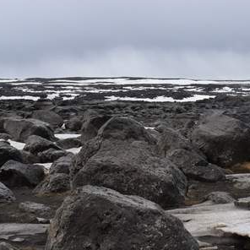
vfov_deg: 18.7
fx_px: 756
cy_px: 79
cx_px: 226
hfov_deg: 18.5
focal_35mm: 92
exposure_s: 1/320
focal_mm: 21
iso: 200
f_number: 9
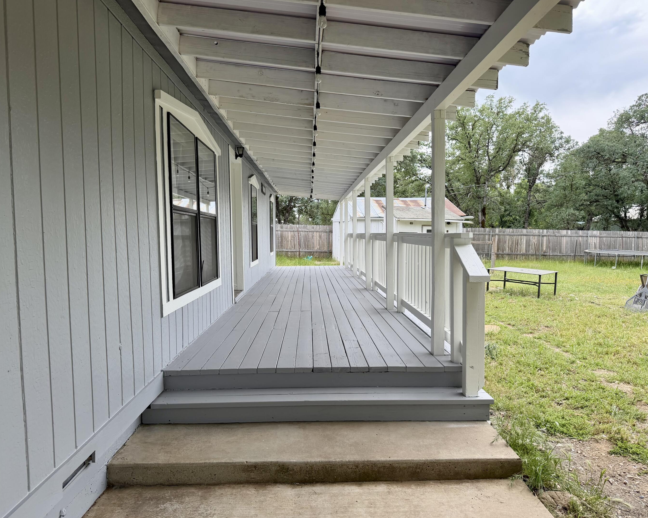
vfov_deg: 54.9
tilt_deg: -2.9
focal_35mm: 26
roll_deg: +0.4
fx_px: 499
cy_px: 264
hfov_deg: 66.0
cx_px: 315
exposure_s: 1/1337
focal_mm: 6.76
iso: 100
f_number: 1.78
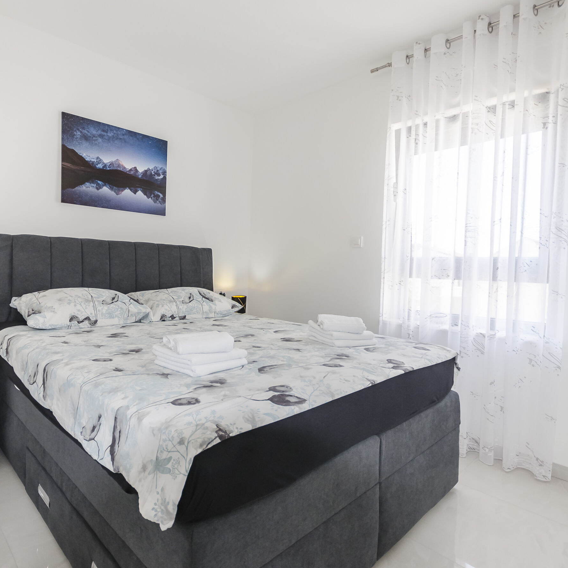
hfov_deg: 74.3
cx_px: 240
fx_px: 371
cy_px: 280
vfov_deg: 74.8
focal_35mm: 20
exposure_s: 1/160
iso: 200
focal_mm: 10
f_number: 4
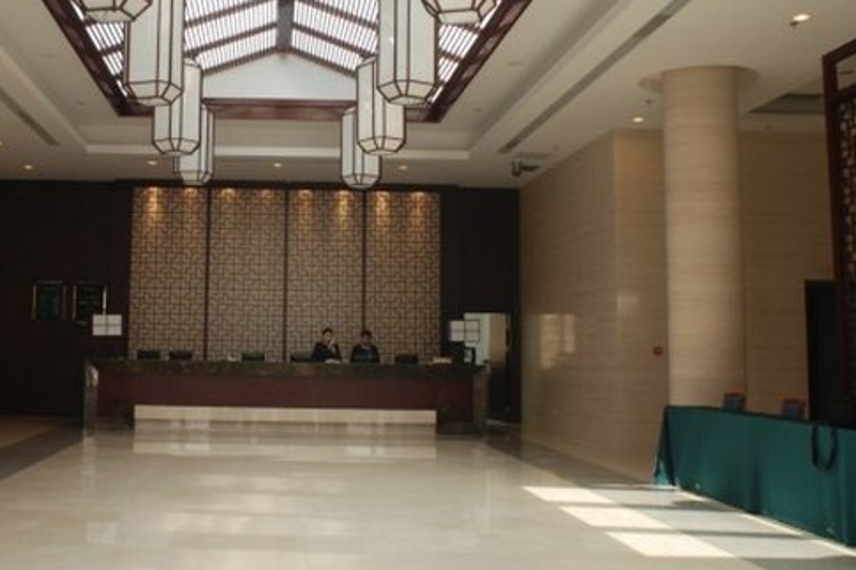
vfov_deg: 31.7
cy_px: 214
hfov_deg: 45.6
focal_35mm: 42
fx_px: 998
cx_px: 273
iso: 200
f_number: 5
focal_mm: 20
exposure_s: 1/60
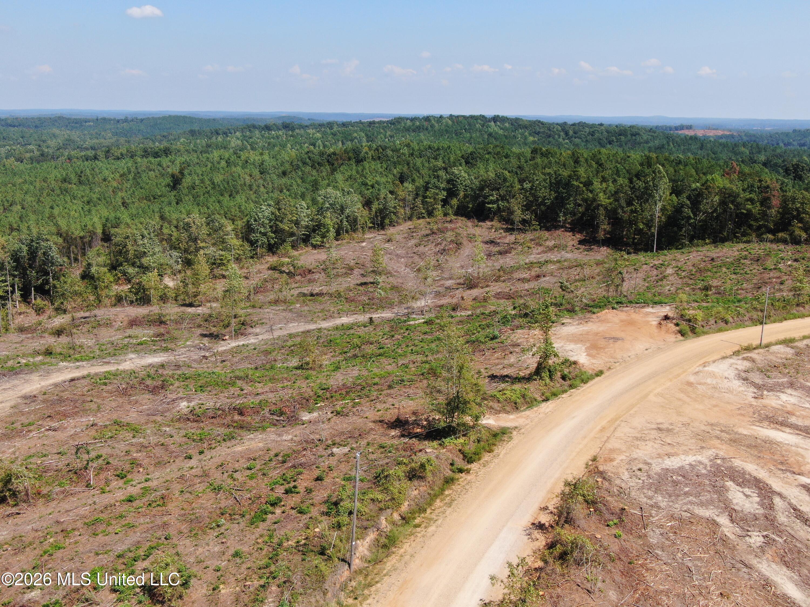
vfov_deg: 39.7
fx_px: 842
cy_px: 304
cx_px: 405
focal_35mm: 36
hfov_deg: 51.4
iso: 100
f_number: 3.3
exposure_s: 1/800
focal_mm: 6.21
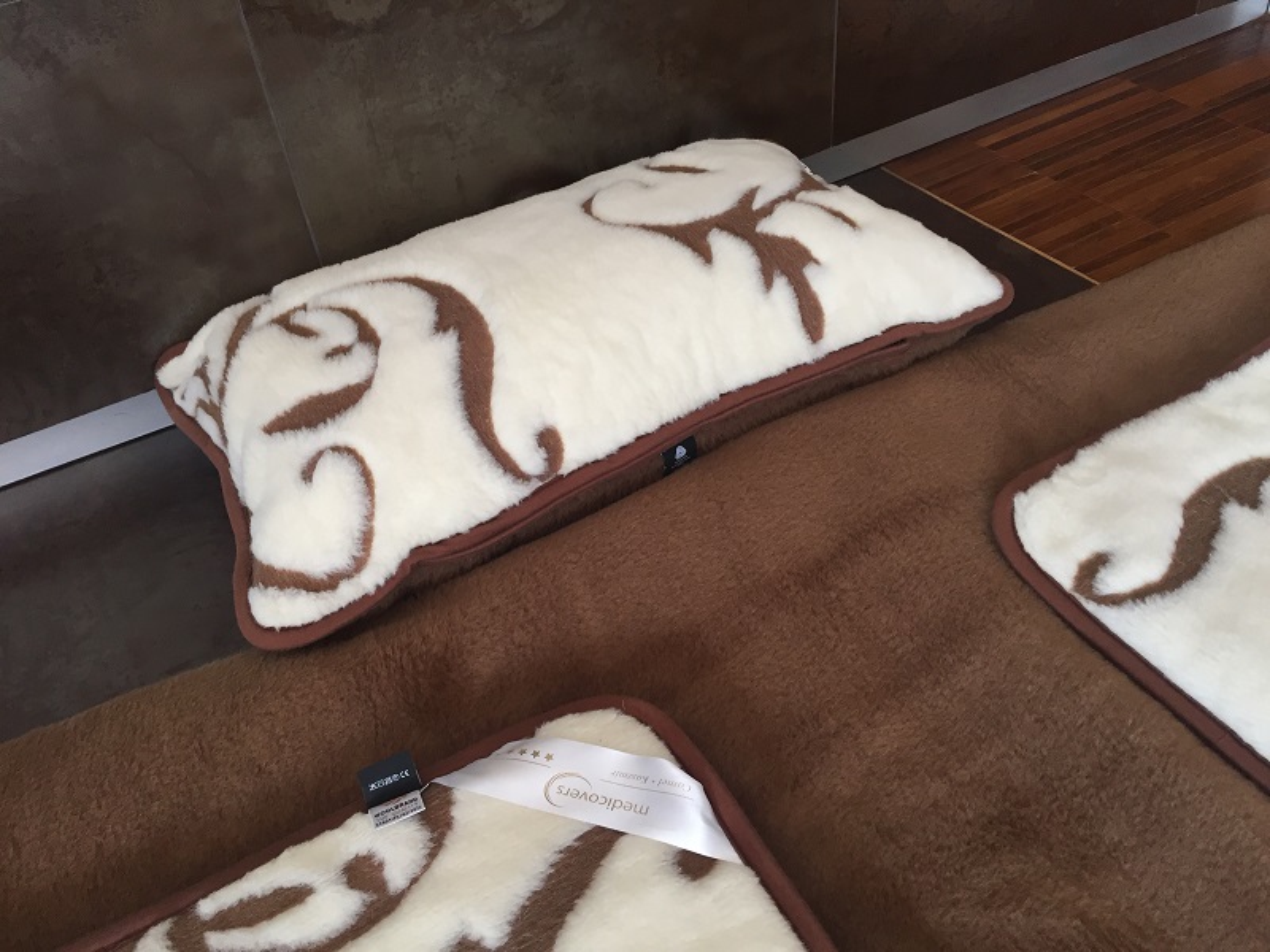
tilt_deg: -41.9
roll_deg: +7.2
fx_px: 1064
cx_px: 635
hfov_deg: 61.7
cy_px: 476
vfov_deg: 48.2
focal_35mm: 29
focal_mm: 4.15
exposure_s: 1/33
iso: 40
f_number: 2.2
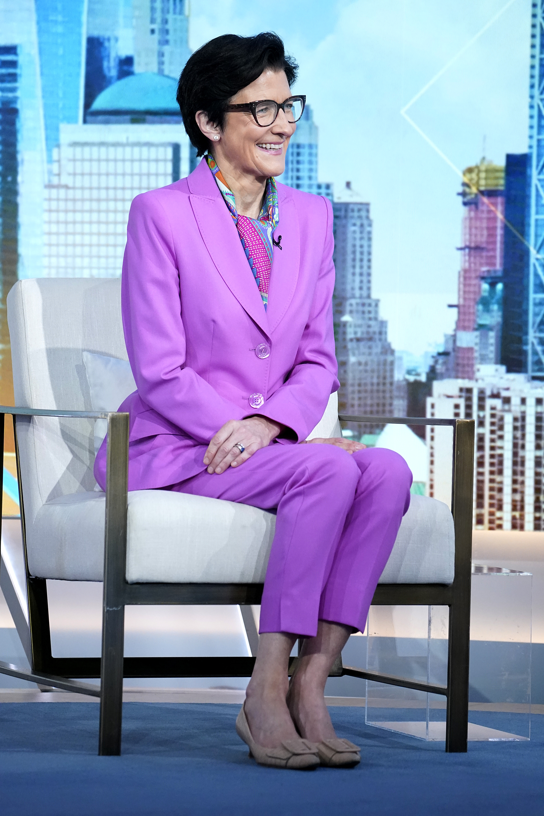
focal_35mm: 185
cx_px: 272
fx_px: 4193
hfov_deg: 7.4
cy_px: 408
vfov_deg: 11.1
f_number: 5.6
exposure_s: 1/160
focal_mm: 185
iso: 5000
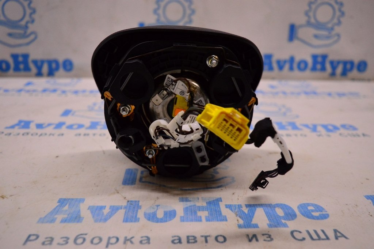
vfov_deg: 38.3
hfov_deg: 55.1
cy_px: 124
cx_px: 187
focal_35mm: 34
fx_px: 358
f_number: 4
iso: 1600
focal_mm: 23
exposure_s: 1/400
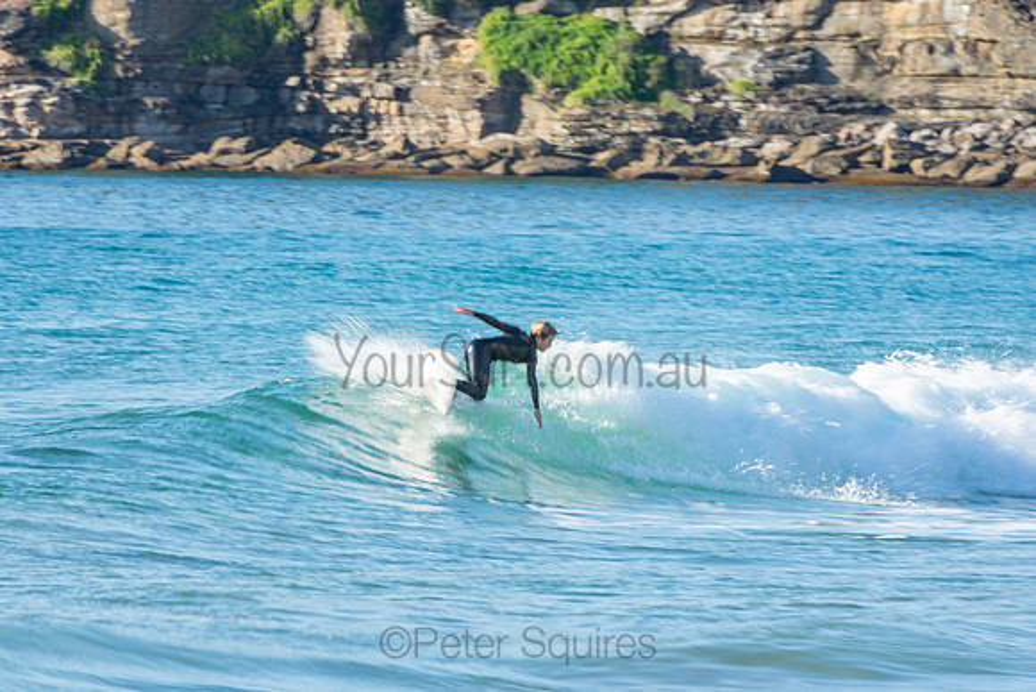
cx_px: 518
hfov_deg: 3.4
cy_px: 346
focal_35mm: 600
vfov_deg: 2.3
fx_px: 17270
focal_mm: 400
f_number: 18
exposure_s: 1/30
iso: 100
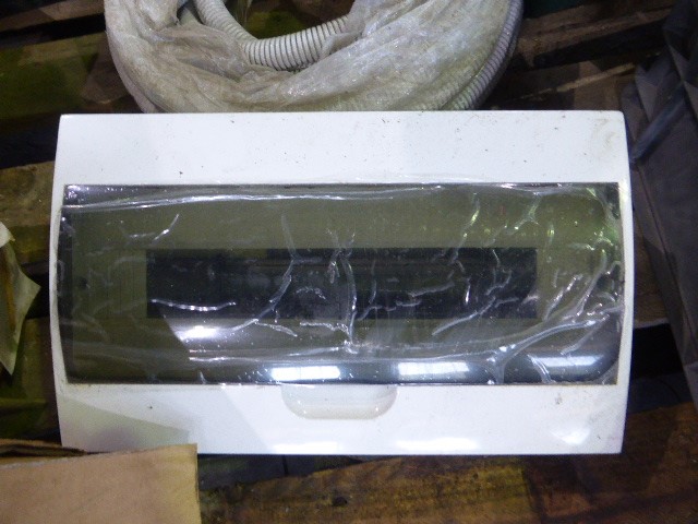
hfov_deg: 69.4
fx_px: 504
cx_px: 349
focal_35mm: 25
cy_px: 262
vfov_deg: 54.9
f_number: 3.3
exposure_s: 1/20
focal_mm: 4.3
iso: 400
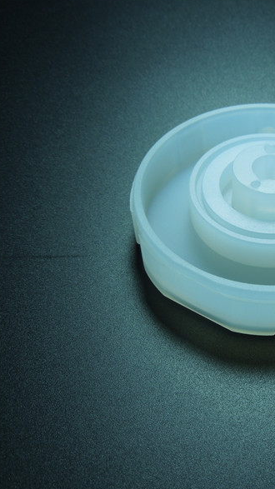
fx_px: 597
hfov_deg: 24.9
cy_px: 244
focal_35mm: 46
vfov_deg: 44.6
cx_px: 268
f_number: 3.6
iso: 100
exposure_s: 1/40
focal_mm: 5.6
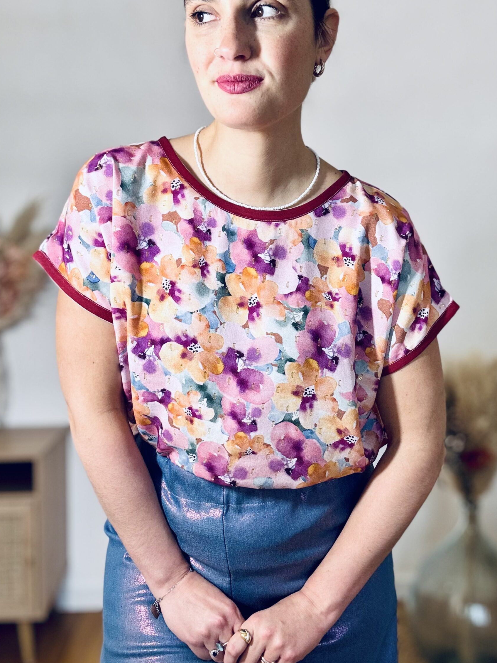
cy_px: 300
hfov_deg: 41.8
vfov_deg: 53.9
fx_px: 651
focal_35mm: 34
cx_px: 259
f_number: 1.9
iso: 40
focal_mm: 2.69
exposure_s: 1/50
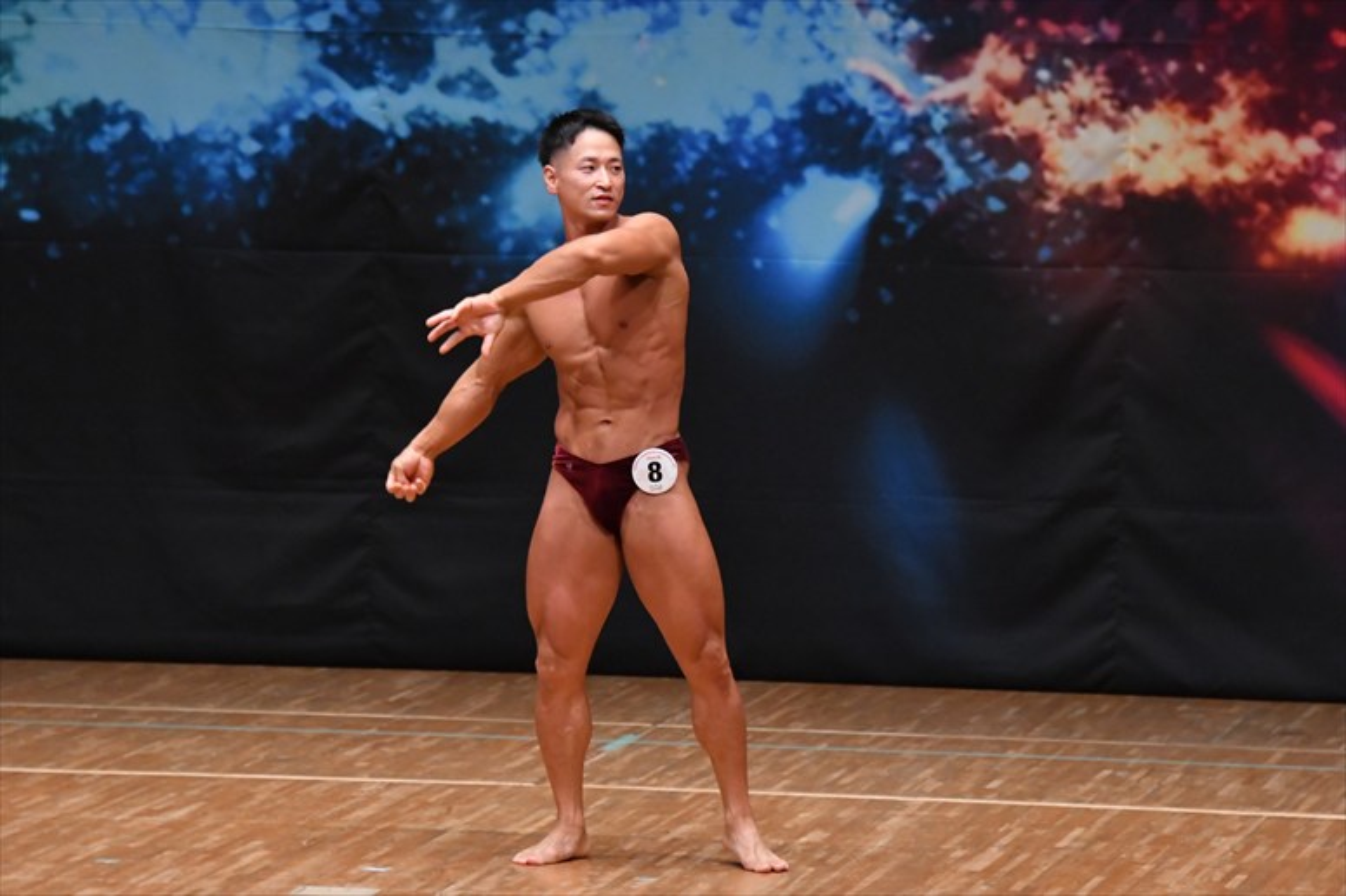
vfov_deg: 4.8
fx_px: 10651
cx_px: 673
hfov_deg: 7.2
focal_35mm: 285
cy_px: 448
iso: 5000
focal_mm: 190
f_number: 5.6
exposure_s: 1/400
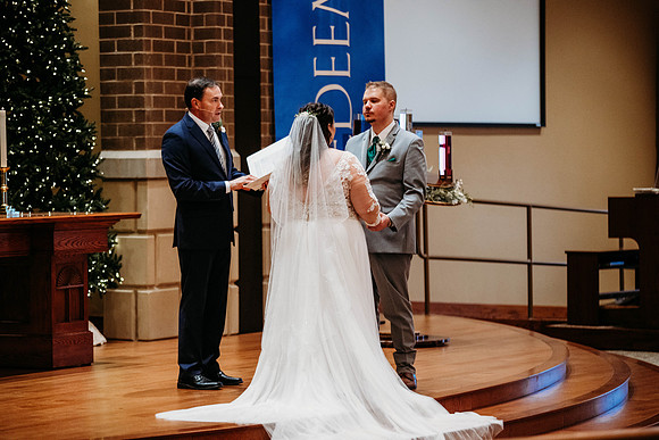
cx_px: 330
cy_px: 220
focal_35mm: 130
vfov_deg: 10.6
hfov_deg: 15.8
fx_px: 2380
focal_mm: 130
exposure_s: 1/250
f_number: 2.8
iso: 2000
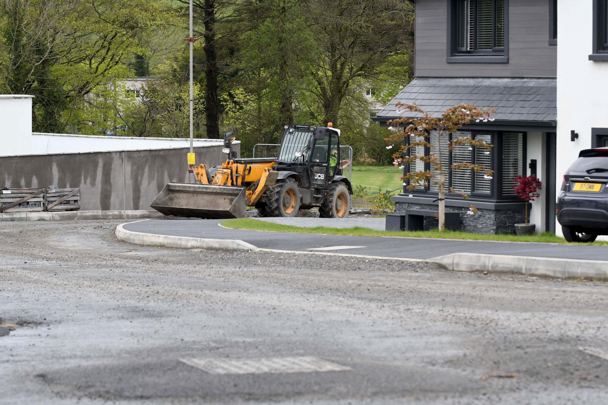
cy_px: 202
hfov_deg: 15.2
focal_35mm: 135
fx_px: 2280
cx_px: 304
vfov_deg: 10.2
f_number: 5
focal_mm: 90
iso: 500
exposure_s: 1/500
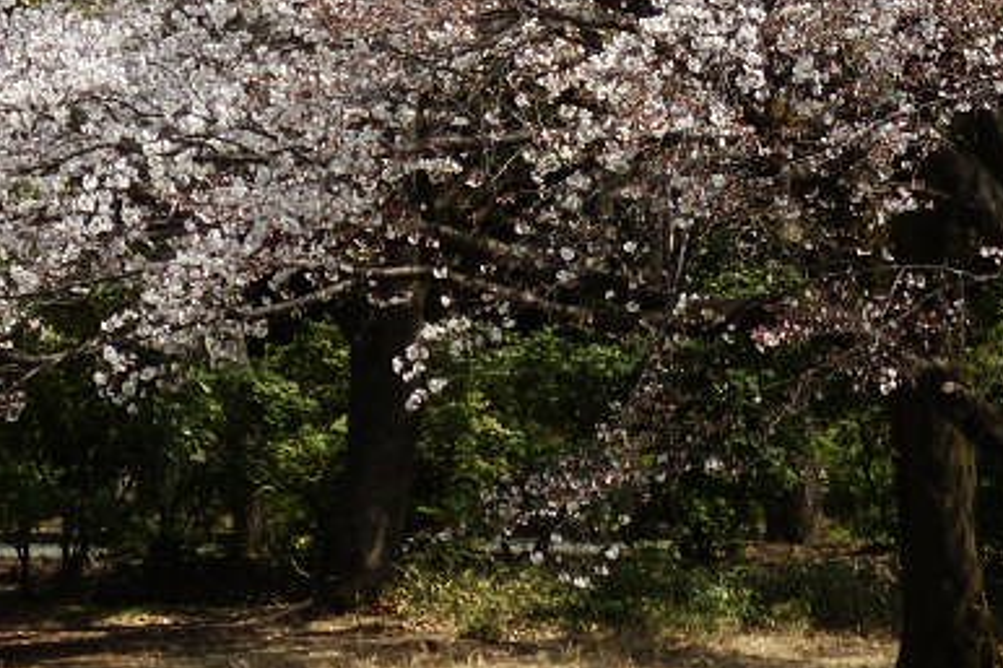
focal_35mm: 160
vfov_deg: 8.5
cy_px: -200
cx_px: 870
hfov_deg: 12.8
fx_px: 4456
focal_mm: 10.4
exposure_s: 1/640
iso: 80
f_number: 4
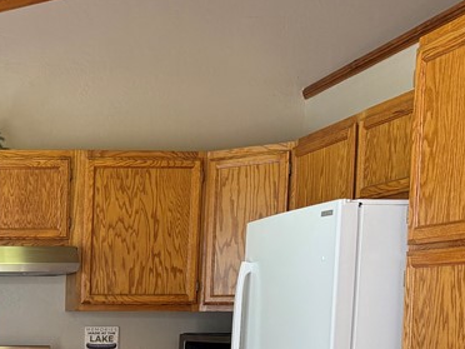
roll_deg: -0.5
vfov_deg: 21.0
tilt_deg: -5.9
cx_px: -51
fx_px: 887
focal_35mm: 66
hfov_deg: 26.9
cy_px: 397
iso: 200
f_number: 1.78
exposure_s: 1/120
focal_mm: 6.76
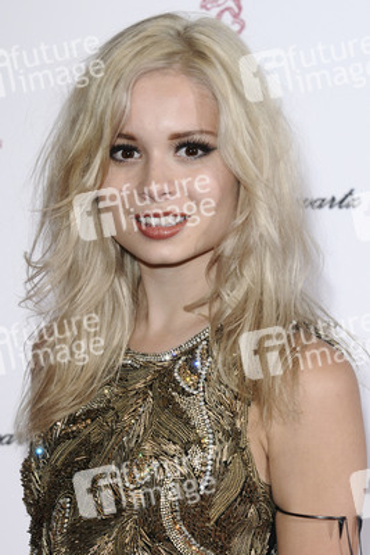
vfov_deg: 17.1
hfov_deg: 11.4
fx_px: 1848
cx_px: 185
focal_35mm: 120
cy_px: 278
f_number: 5.6
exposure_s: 1/250
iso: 320
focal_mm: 80
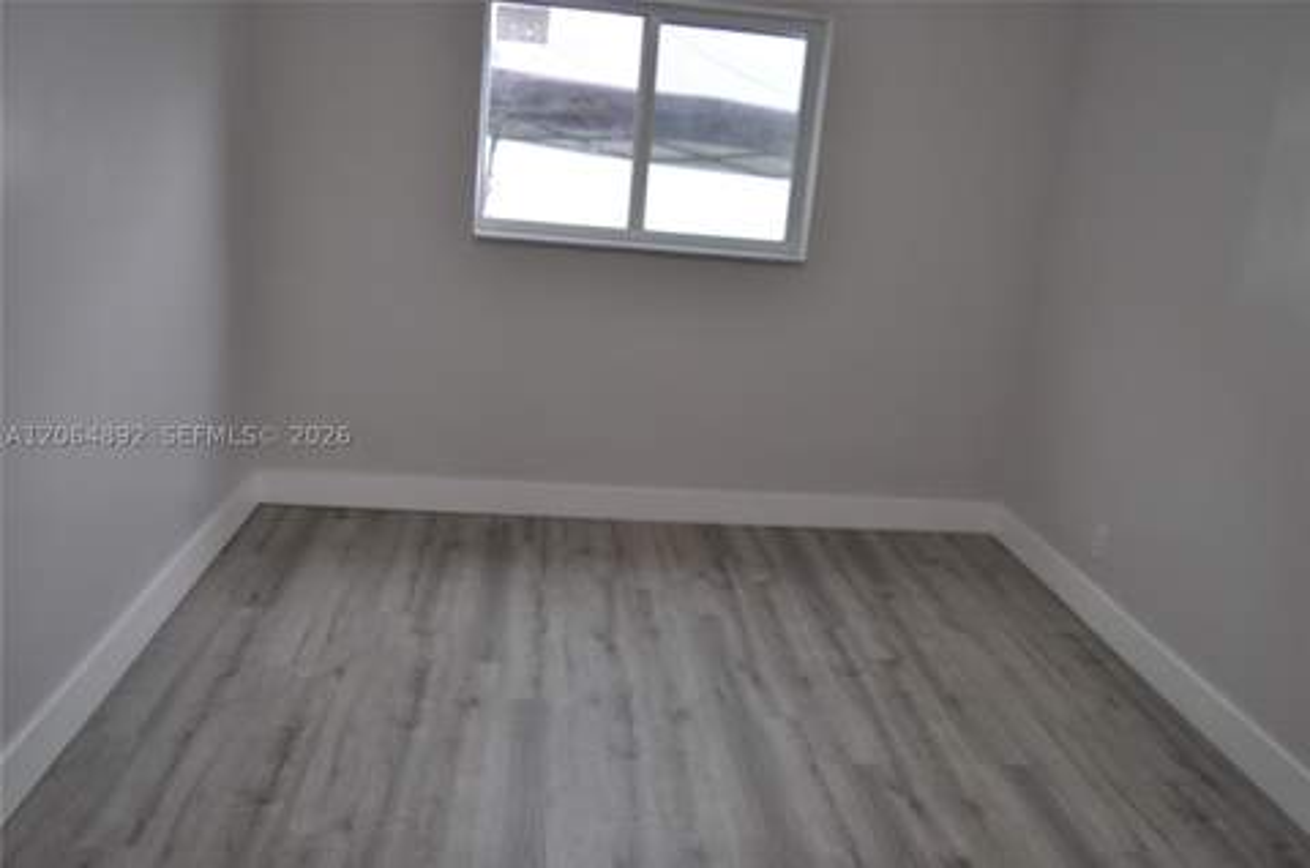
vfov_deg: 45.5
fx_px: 1035
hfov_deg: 64.7
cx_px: 655
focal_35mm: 28
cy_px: 434
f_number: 4
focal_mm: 19
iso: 400
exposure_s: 1/60
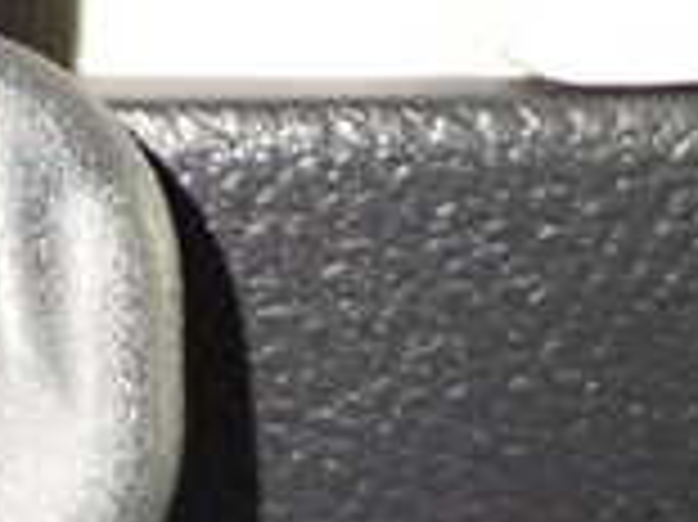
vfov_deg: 11.7
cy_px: 963
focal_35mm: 116
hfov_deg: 15.0
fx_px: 2337
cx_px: -518
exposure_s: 1/20
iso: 800
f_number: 2.3
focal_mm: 5.4
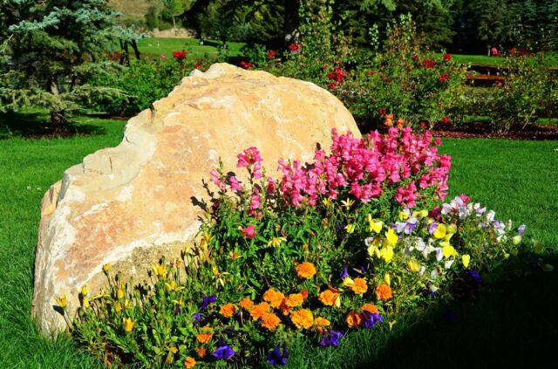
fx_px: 510
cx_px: 279
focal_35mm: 33
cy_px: 184
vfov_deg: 39.7
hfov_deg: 57.4
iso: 200
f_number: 10
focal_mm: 22
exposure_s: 1/400
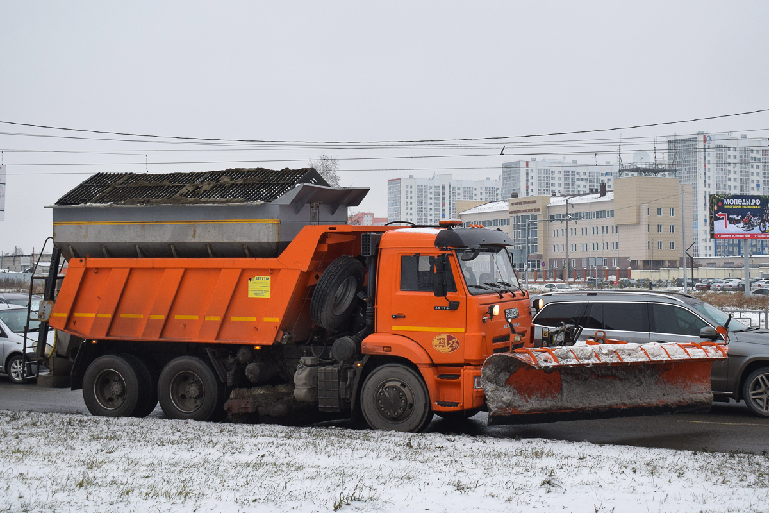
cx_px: 384
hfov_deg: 41.1
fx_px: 1025
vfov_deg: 28.1
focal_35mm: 48
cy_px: 256
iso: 800
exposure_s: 1/800
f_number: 5.6
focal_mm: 32
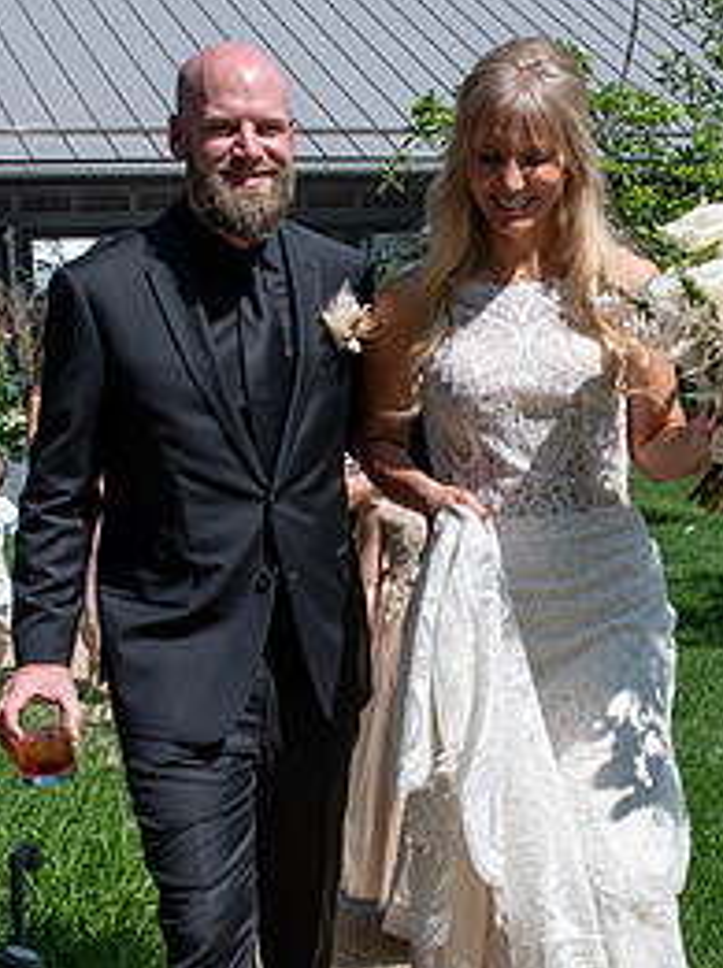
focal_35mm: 72
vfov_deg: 26.9
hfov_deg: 20.4
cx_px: 440
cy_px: 631
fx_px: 2010
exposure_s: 1/200
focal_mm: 26
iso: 100
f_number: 10
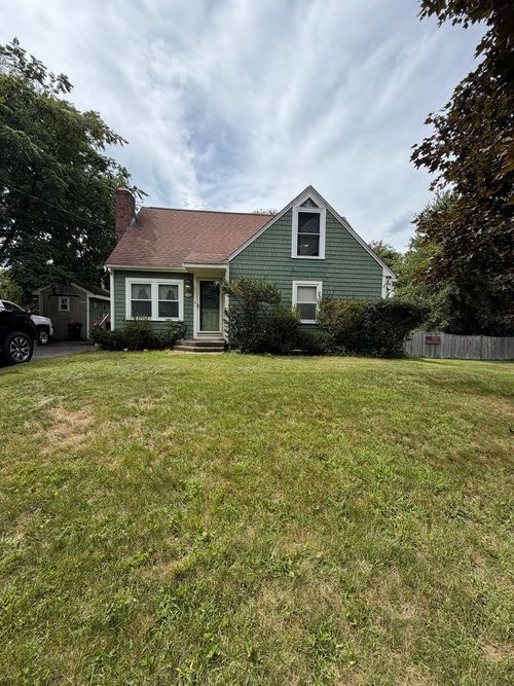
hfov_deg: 85.7
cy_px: 343
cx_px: 257
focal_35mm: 14
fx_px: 277
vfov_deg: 102.1
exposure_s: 1/779
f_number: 2.2
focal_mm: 2.22
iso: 20
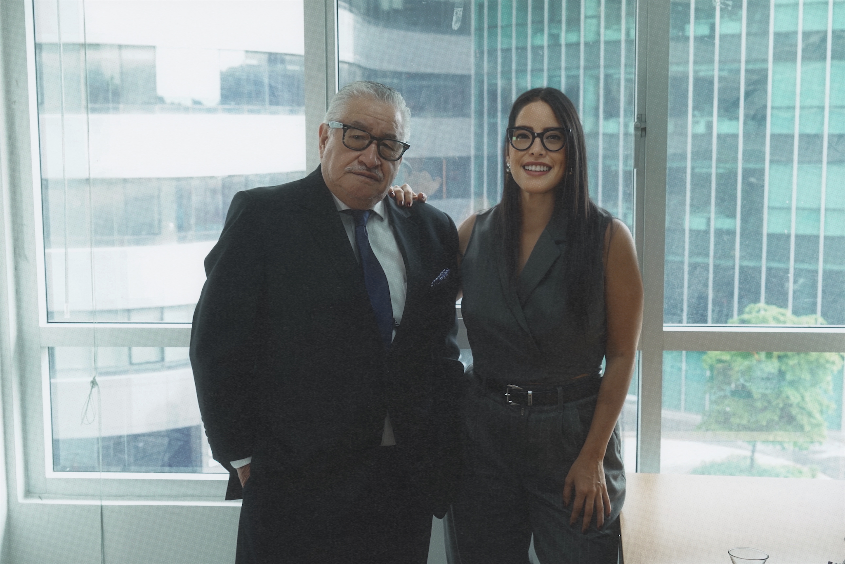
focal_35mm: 49
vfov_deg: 27.5
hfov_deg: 40.3
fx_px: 1150
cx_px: 422
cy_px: 282
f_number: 5.6
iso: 800
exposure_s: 1/125
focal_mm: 33
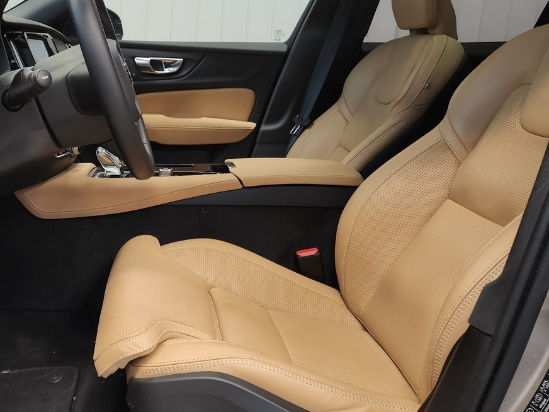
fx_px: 603
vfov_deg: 37.7
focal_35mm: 38
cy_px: 182
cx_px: 137
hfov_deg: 47.2
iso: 200
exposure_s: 1/100
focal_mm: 5.4
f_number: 1.8
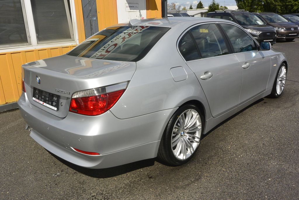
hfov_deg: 63.7
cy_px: 100
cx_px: 150
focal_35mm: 29
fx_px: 241
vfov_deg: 45.0
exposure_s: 1/250
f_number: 14
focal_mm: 11
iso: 160
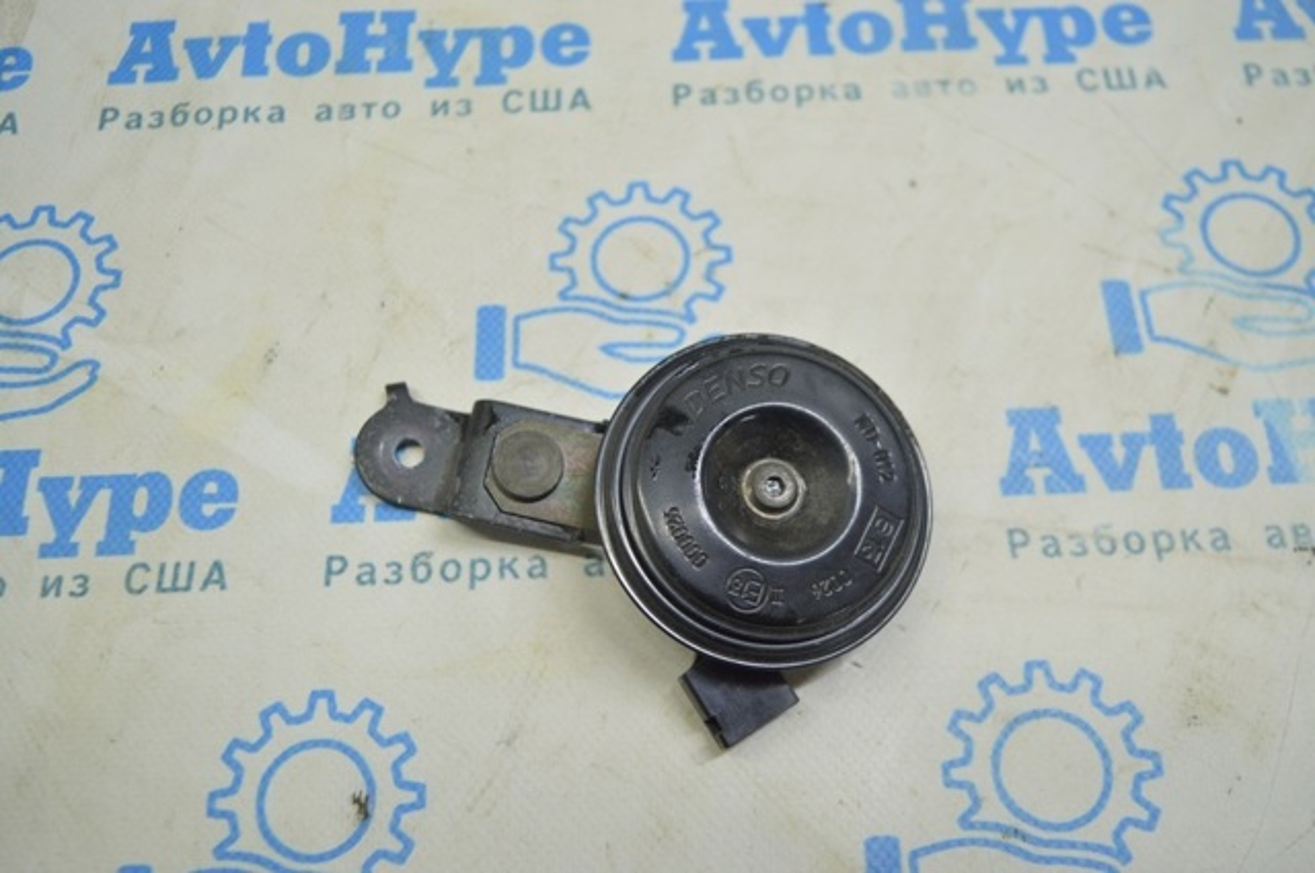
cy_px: 436
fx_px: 1204
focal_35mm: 33
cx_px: 658
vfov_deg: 39.9
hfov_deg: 57.3
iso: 400
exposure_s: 1/50
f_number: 3.8
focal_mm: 22
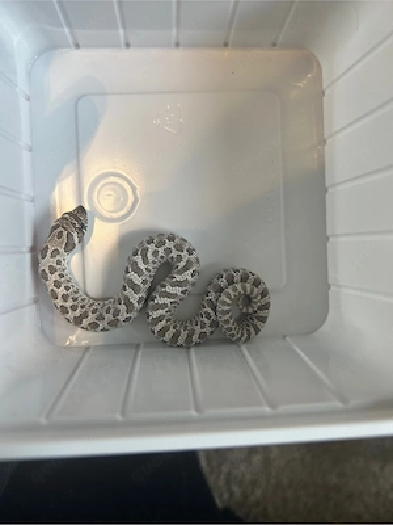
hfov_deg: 53.1
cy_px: 262
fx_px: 394
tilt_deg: -66.3
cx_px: 196
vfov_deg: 67.3
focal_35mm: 26
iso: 50
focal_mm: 5.7
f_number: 1.5
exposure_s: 1/100
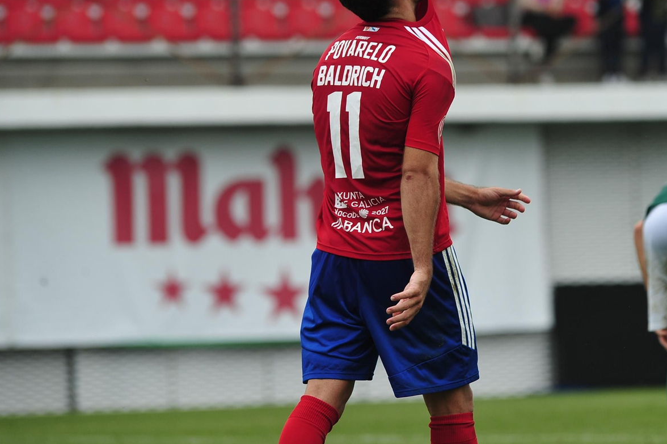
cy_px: 144
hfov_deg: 5.1
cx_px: 414
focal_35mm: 408
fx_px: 7556
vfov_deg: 3.4
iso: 500
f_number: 5
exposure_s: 1/1000
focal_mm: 300
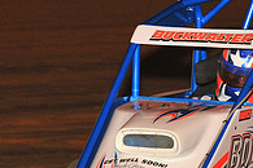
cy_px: 160
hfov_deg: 5.6
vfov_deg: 3.7
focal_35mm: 371
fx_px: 2607
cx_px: 158
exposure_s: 1/320
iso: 1000
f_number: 6.3
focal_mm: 125
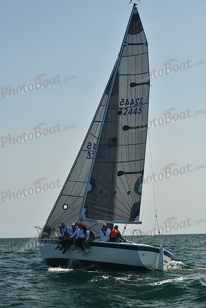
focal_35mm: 70
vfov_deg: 28.8
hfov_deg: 19.5
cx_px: 103
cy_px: 154
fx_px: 600
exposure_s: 1/640
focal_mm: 70
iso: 320
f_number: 9
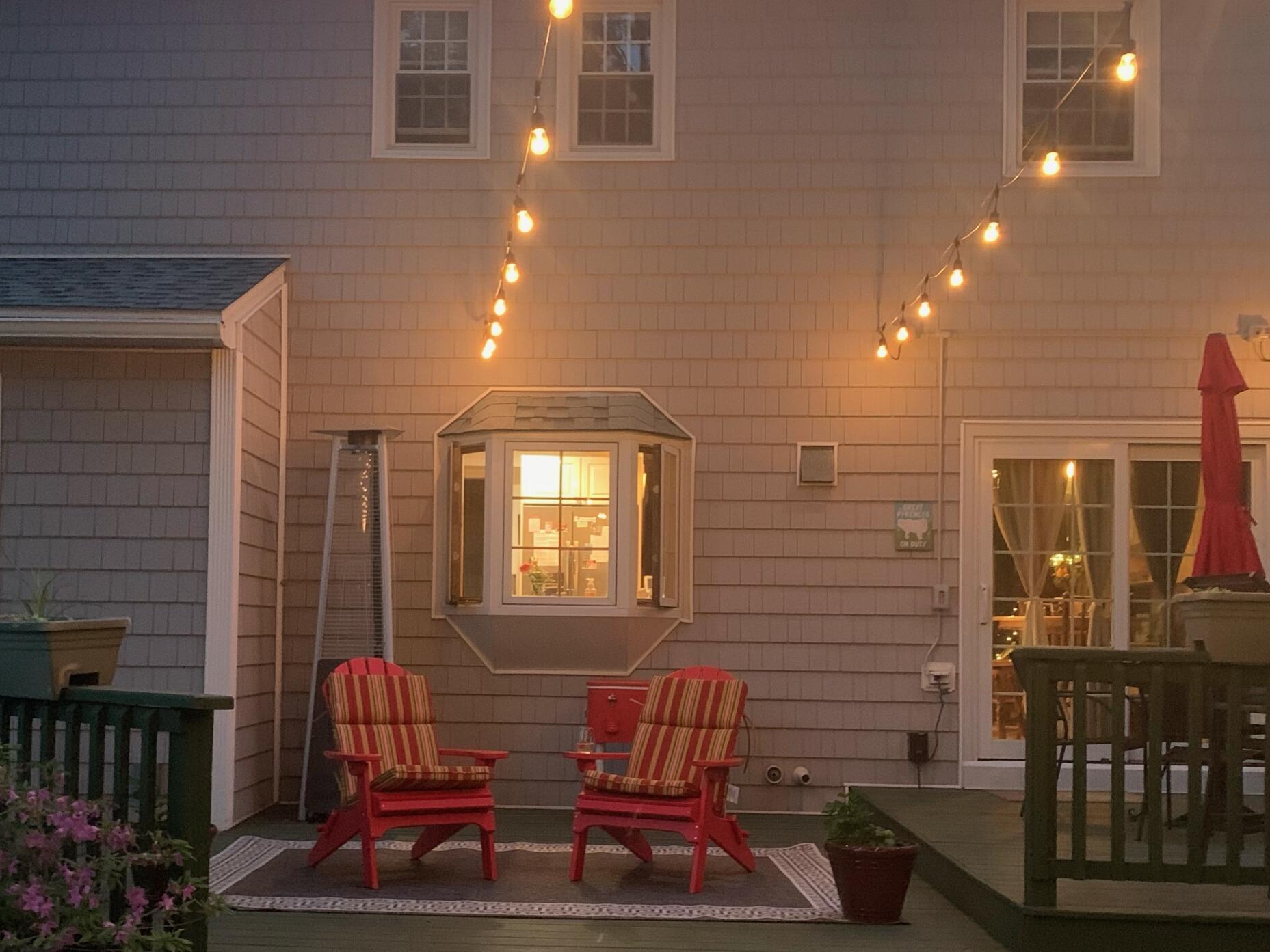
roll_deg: -0.8
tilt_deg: +0.4
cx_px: 594
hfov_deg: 44.8
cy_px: 595
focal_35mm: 42
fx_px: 1541
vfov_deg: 34.2
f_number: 1.8
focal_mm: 4.25
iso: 640
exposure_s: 1/24
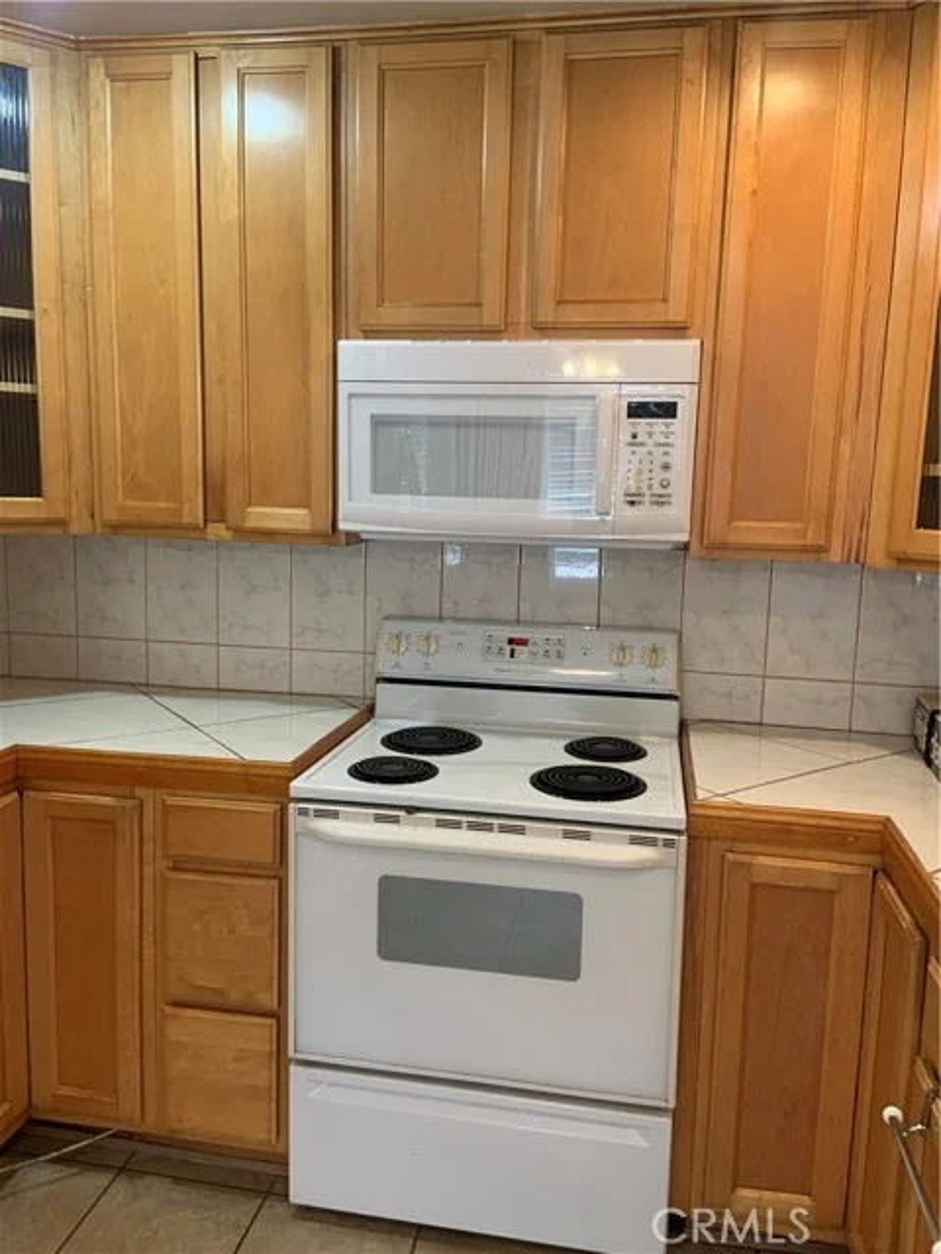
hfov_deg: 53.1
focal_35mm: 26
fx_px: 942
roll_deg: -1.4
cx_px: 470
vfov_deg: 67.3
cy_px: 627
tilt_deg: -5.6
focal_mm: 4.25
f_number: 1.8
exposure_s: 1/60
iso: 80
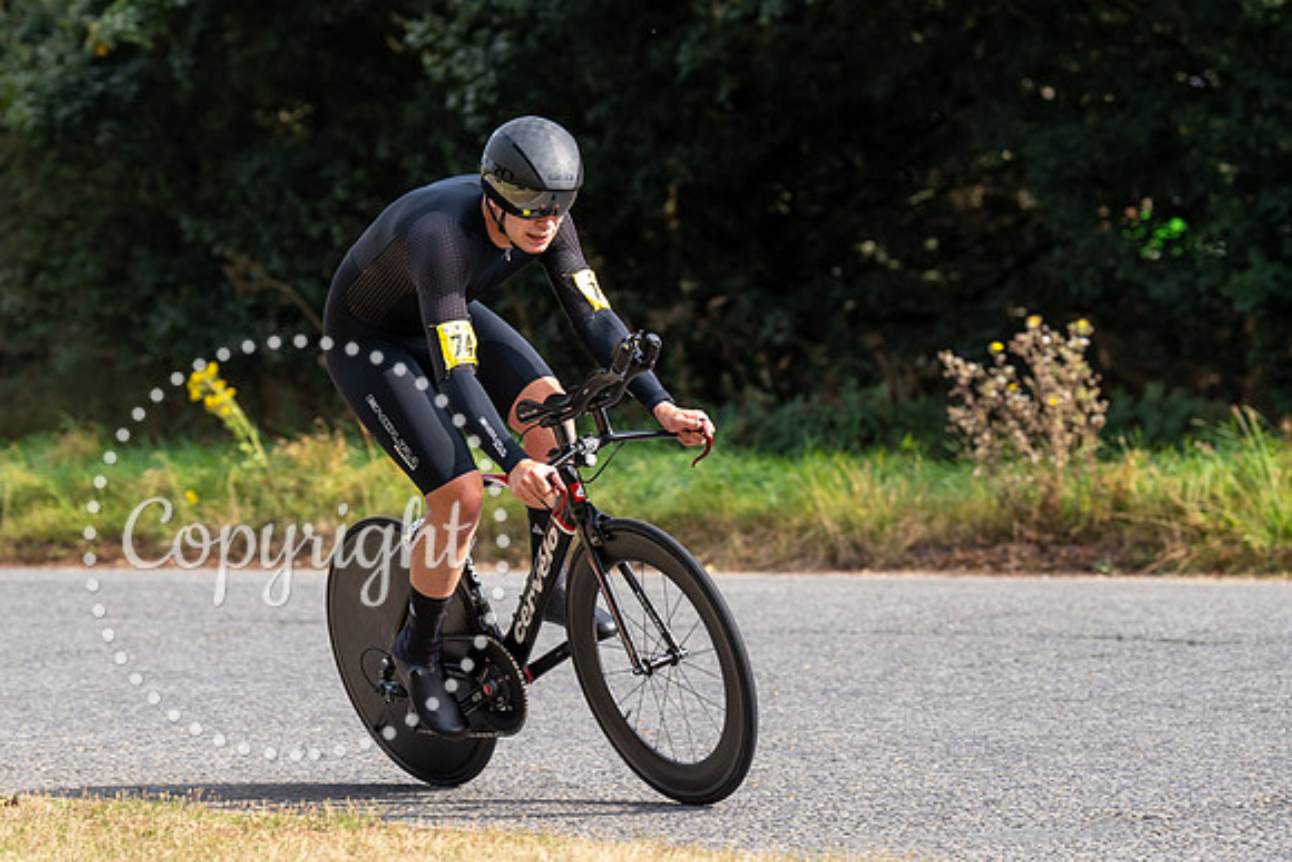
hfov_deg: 12.4
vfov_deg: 8.3
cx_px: 519
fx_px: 5942
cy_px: 350
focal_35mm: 166
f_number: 4
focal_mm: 128
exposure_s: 1/1000
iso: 100
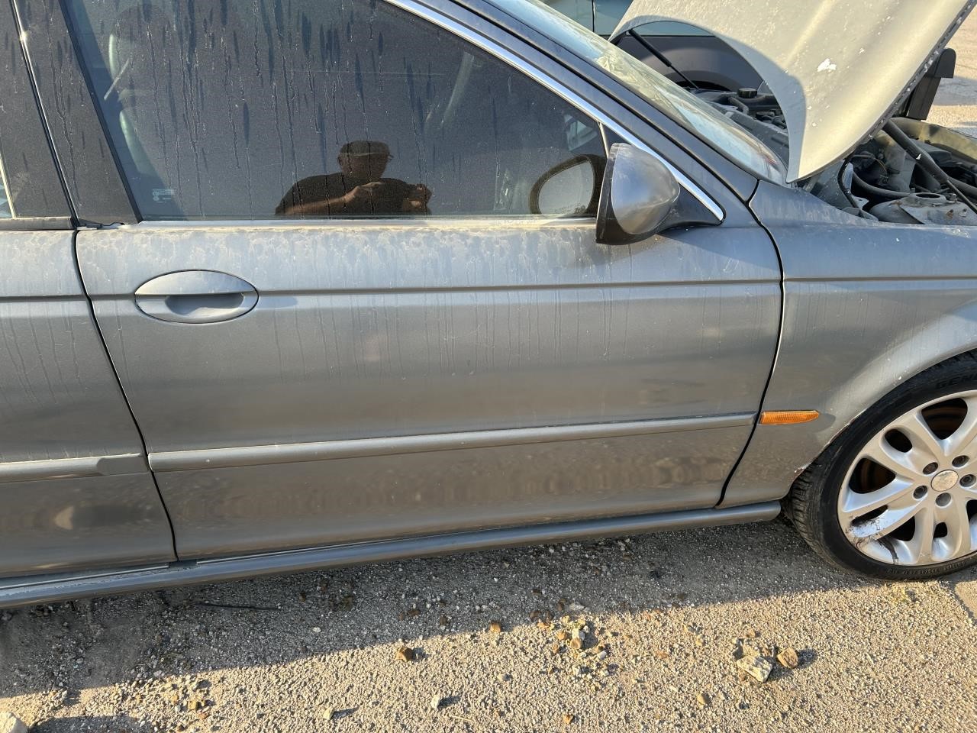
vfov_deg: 53.1
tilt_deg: -31.3
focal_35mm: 26
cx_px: 488
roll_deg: +1.5
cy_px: 366
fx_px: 734
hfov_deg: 67.3
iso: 50
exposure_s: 1/539
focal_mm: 5.7
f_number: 1.5
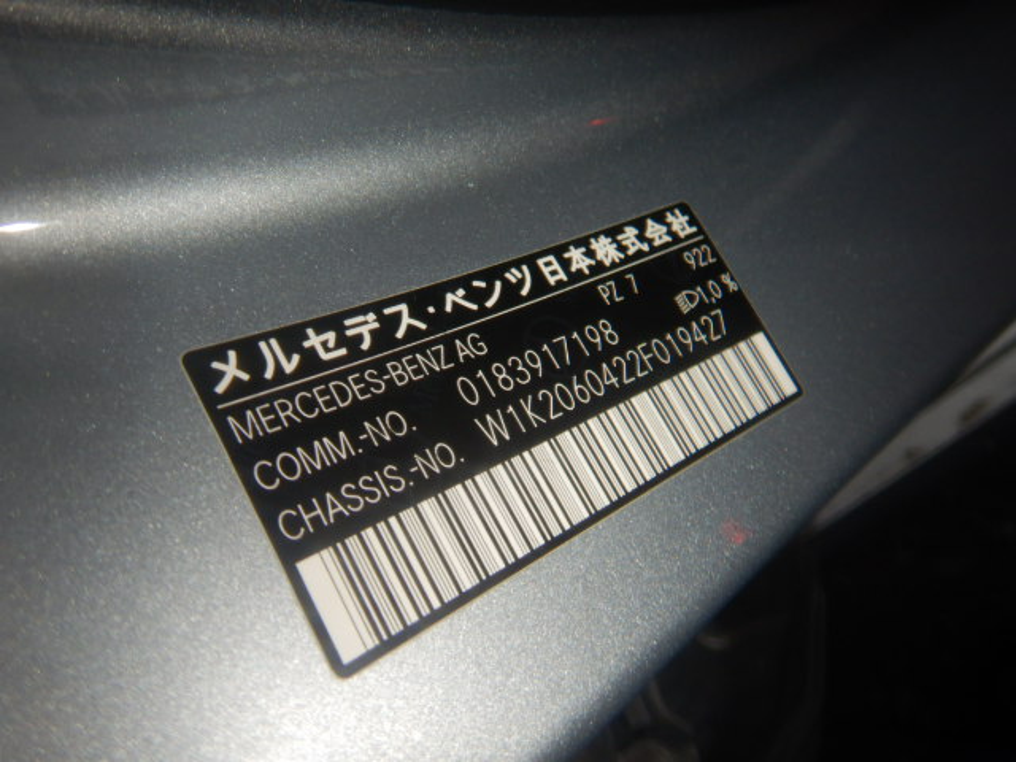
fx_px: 704
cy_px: 381
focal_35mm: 24
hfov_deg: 71.6
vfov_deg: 56.8
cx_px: 508
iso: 200
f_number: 2.8
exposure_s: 1/30
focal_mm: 4.3
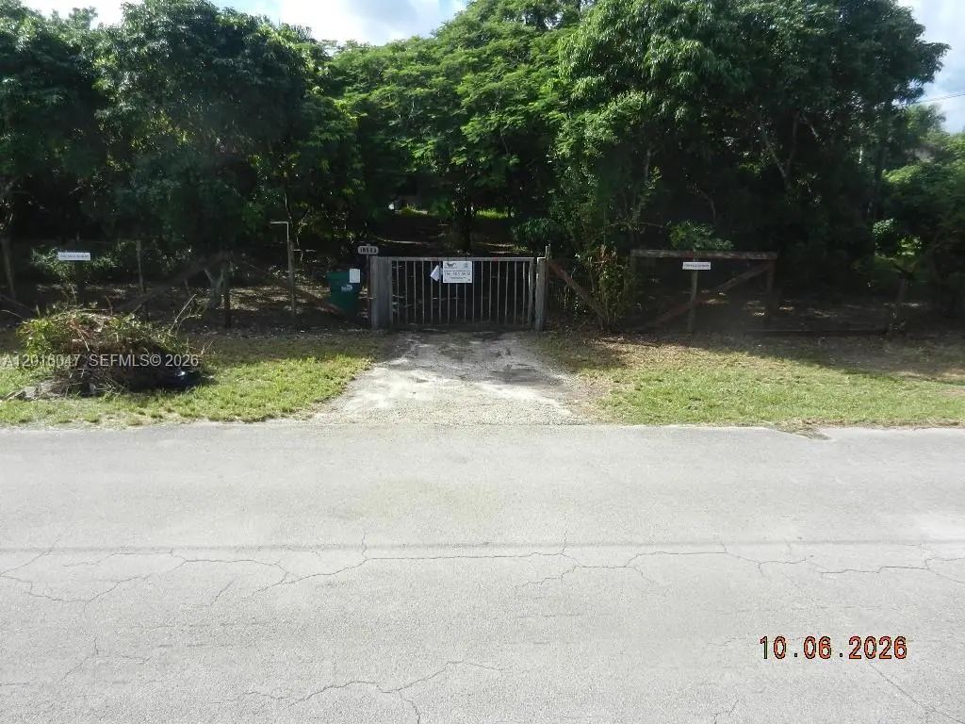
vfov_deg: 54.9
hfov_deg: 69.4
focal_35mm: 25
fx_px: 697
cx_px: 482
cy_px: 362
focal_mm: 4.5
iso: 160
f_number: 3.5
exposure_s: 1/1000
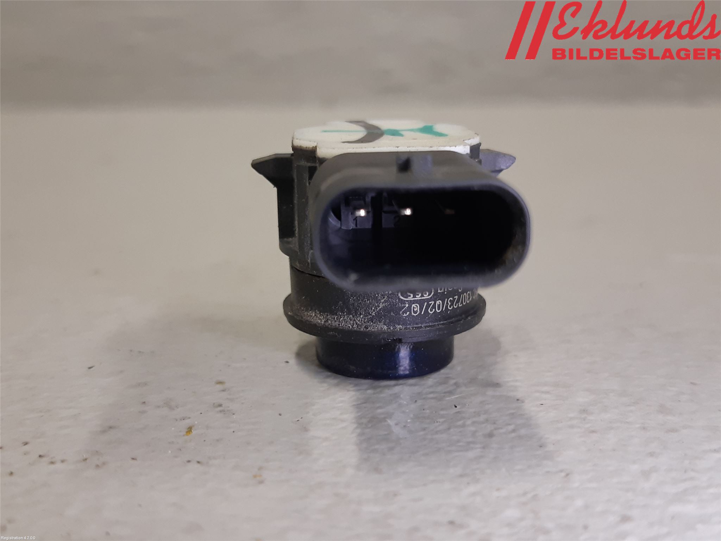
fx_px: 542
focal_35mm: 26
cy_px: 270
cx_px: 360
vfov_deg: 53.1
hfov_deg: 67.3
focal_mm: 3.93
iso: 125
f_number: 1.7
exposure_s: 1/50
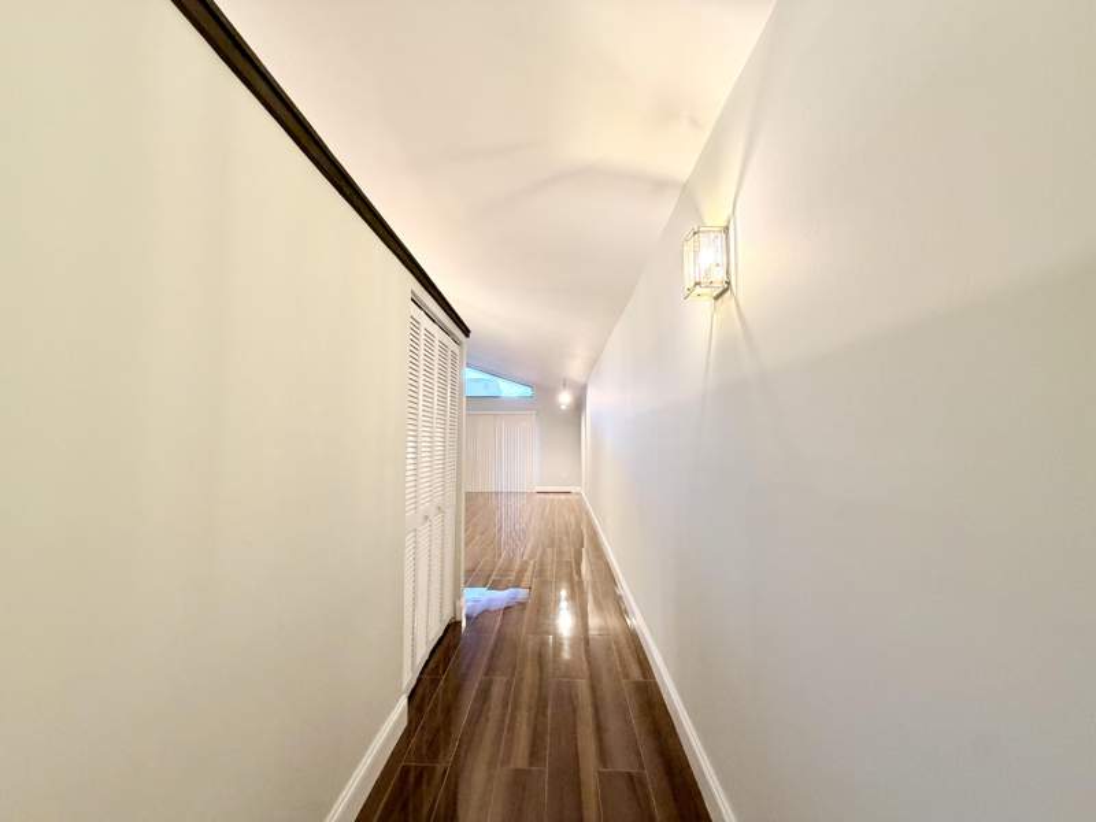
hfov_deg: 102.1
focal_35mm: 14
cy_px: 411
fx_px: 443
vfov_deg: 85.7
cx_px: 548
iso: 400
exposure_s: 1/60
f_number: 2.2
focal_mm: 2.22
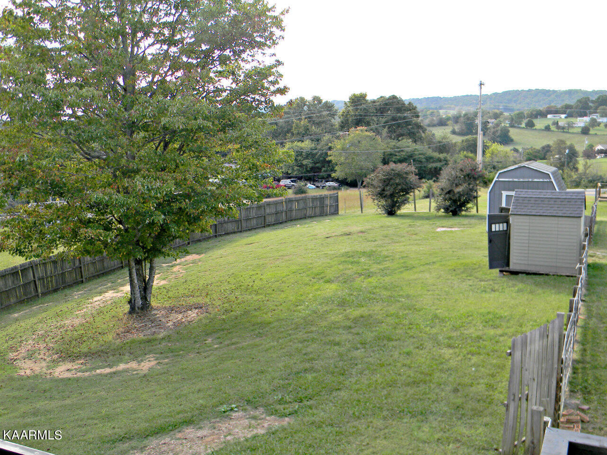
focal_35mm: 36
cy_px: 228
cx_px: 304
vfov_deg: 39.7
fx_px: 631
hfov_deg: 51.4
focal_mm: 6.4
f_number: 3.7
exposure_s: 1/133
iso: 80
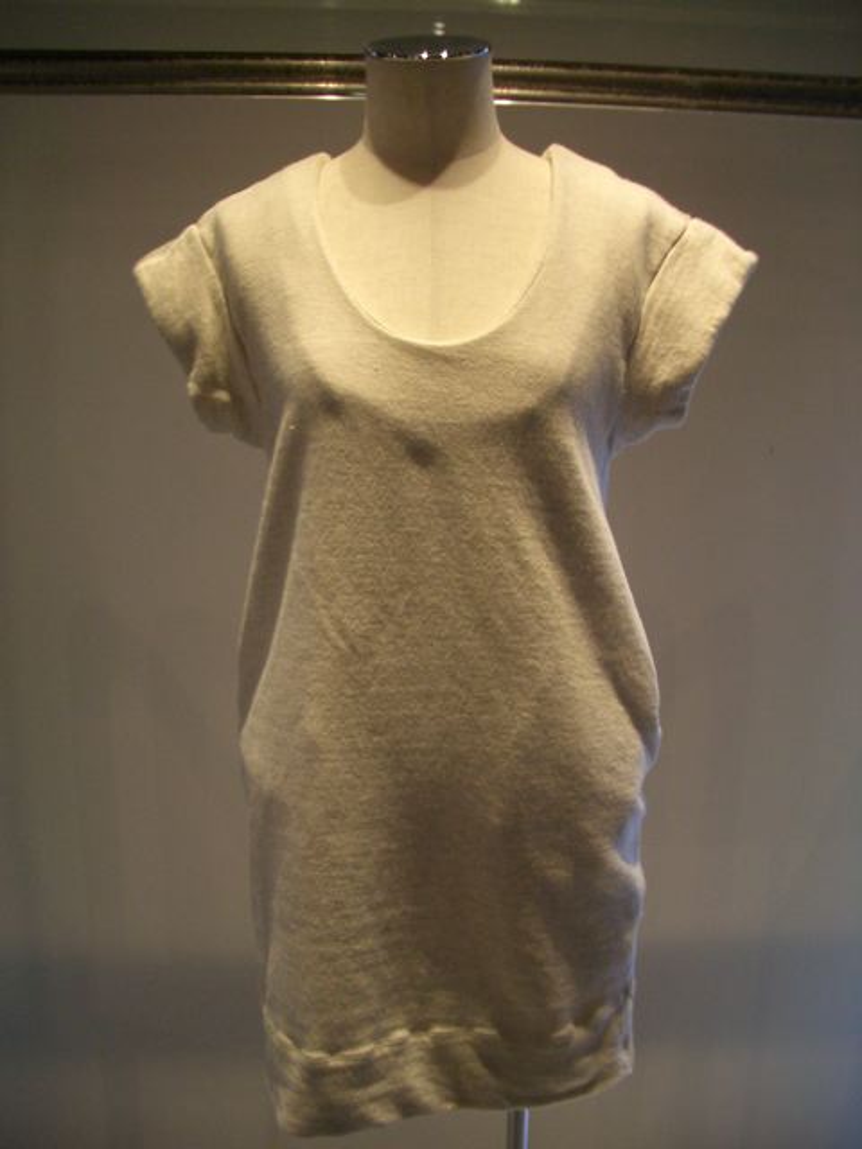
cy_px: 574
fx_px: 1162
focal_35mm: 35
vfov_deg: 52.6
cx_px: 431
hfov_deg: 40.7
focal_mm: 5.8
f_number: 2.6
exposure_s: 1/60
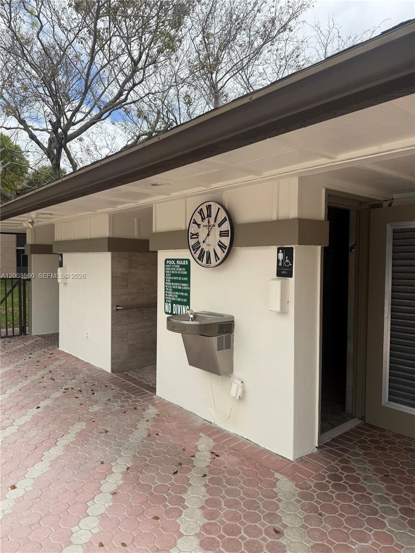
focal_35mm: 24
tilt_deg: -1.3
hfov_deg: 56.8
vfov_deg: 71.6
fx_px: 384
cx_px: 208
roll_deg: -1.7
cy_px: 276
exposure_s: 1/4167
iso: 80
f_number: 1.78
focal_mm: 6.76
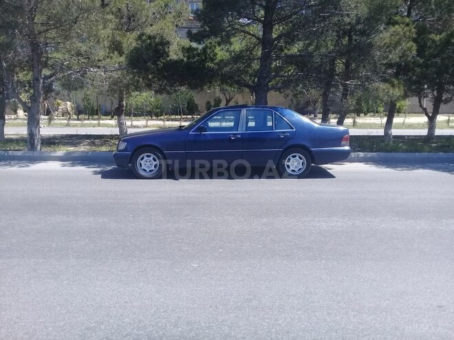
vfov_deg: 45.4
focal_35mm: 31
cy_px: 170
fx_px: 407
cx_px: 227
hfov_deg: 58.4
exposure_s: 1/646
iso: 50
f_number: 2.2
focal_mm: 3.3
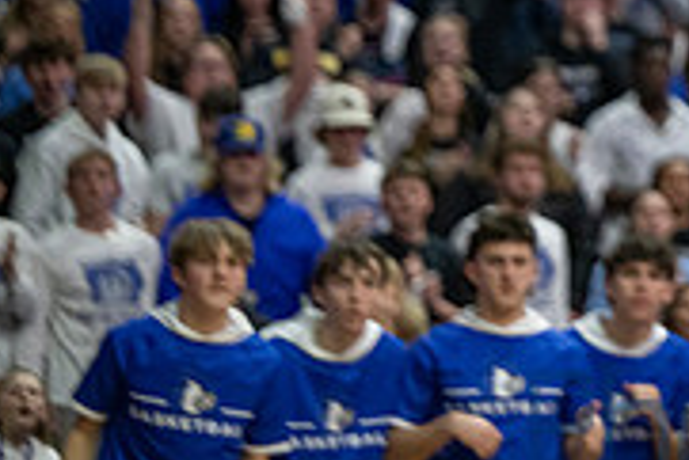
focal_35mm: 334
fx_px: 6397
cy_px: 112
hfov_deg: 6.1
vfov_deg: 4.1
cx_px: 1081
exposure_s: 1/1250
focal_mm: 104
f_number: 2.8
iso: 2500
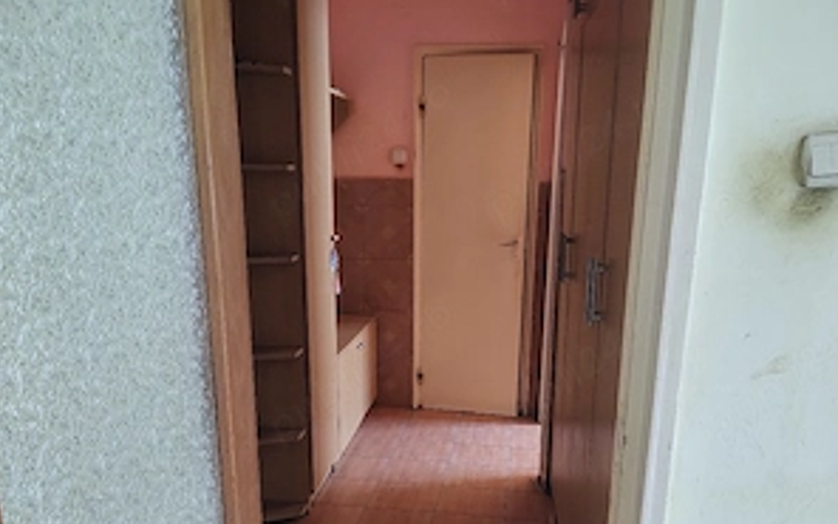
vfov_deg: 37.2
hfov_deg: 58.1
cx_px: 416
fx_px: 754
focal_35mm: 33
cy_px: 405
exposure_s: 1/33.3
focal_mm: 5.56
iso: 850
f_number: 1.8
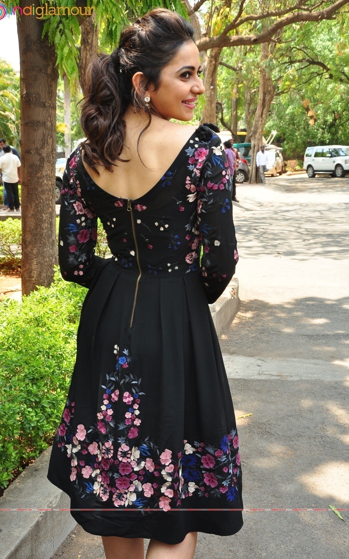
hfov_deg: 26.3
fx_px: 746
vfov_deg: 41.1
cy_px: 280
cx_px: 172
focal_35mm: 49
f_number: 9
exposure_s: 1/125
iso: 400
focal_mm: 32
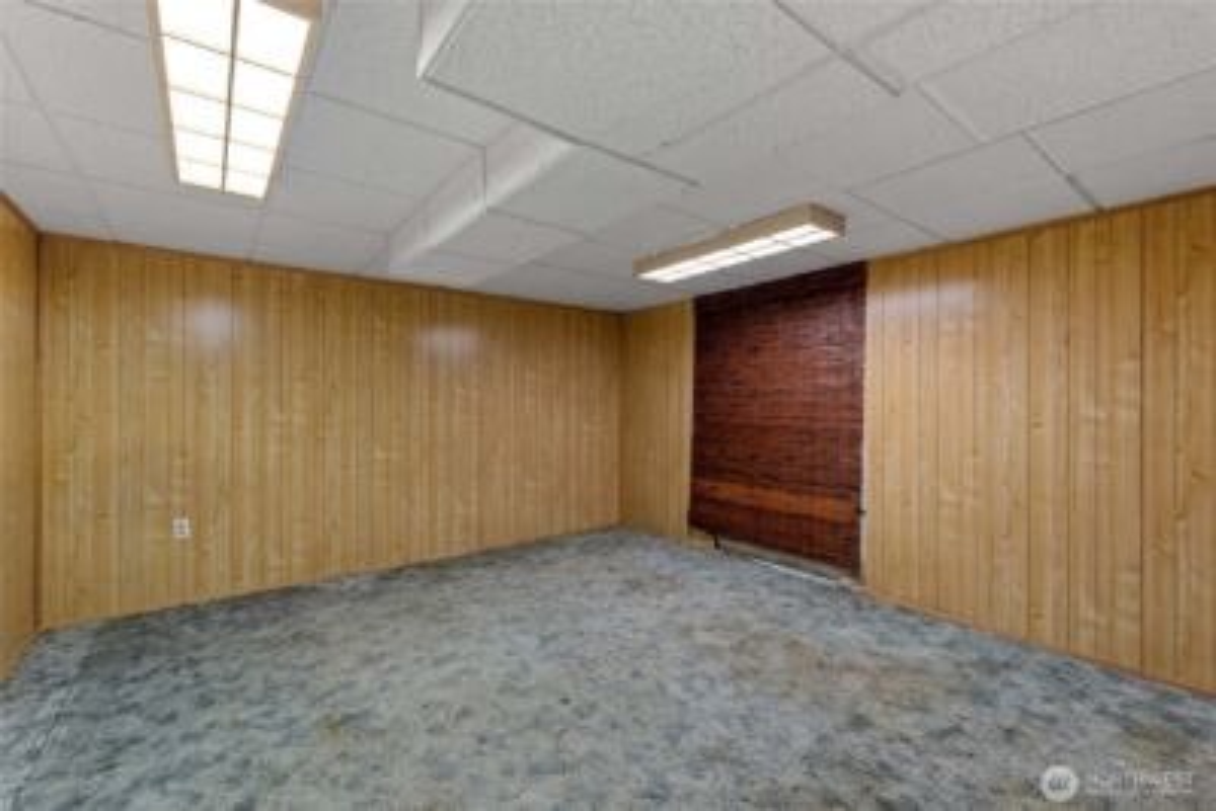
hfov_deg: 100.4
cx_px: 608
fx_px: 507
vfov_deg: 77.4
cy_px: 406
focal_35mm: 15
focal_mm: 15
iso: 200
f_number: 8
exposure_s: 1.6
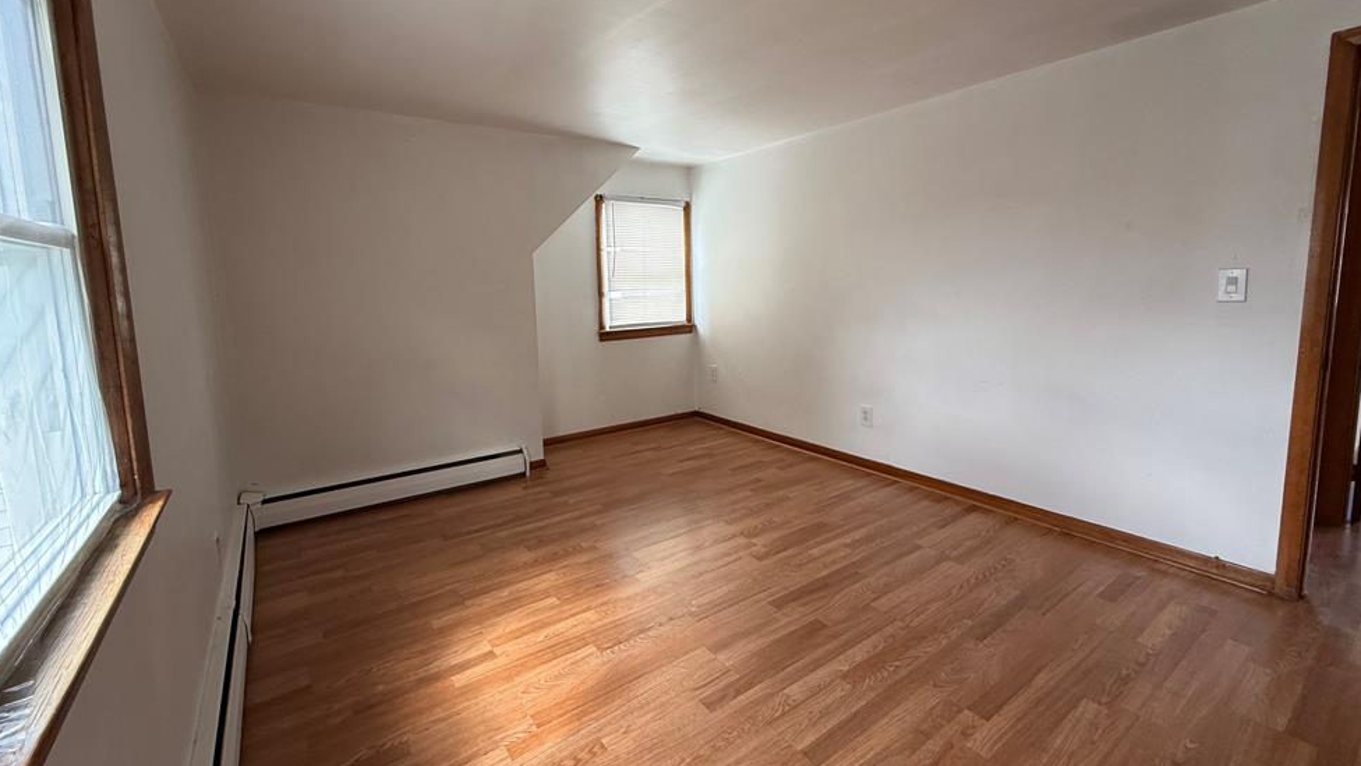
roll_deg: +0.8
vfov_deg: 66.9
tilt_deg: -6.5
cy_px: 347
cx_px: 694
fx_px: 577
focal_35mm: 16
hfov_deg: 99.4
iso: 125
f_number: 2.2
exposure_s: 1/99
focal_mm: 2.22
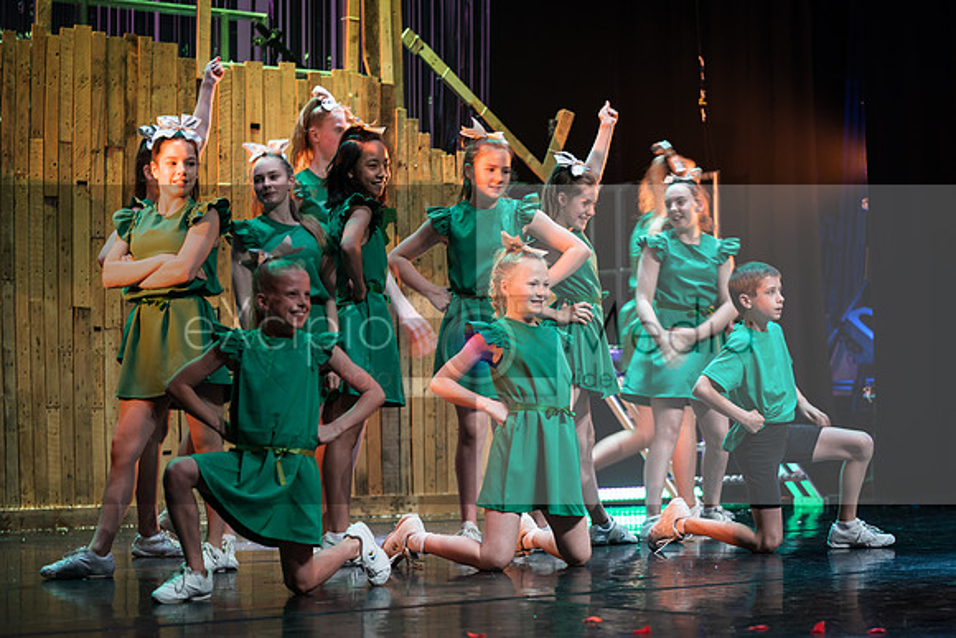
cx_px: 509
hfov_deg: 25.3
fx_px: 2126
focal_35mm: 80
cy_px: 335
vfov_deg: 17.1
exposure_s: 1/40
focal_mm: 70
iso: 640
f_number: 2.8
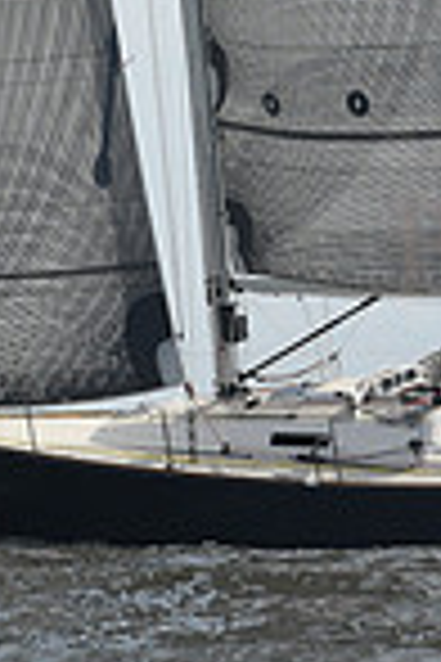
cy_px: -450
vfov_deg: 7.3
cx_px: 160
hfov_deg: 5.0
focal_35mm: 277
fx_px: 5089
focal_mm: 70
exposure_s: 1/1250
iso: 320
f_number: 11
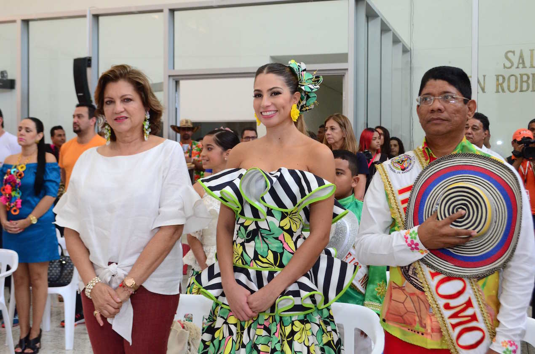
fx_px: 712
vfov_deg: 27.9
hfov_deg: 41.2
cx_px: 268
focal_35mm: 48
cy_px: 177
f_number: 7.1
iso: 2000
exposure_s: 1/80
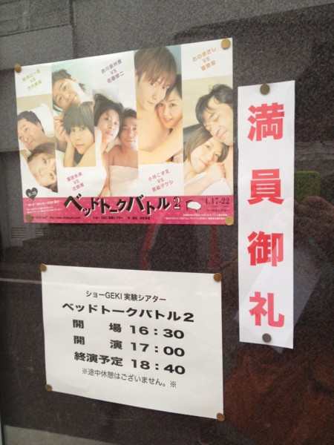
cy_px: 222
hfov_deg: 40.7
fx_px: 450
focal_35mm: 35
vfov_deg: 52.6
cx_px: 167
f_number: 2.4
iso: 64
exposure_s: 1/60
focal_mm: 4.28
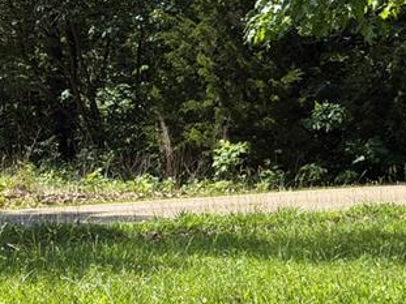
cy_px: 296
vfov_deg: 9.3
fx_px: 1852
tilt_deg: -8.2
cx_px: 215
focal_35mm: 158
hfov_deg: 12.5
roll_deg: +4.4
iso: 64
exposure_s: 1/1642
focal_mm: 6.76
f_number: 1.78
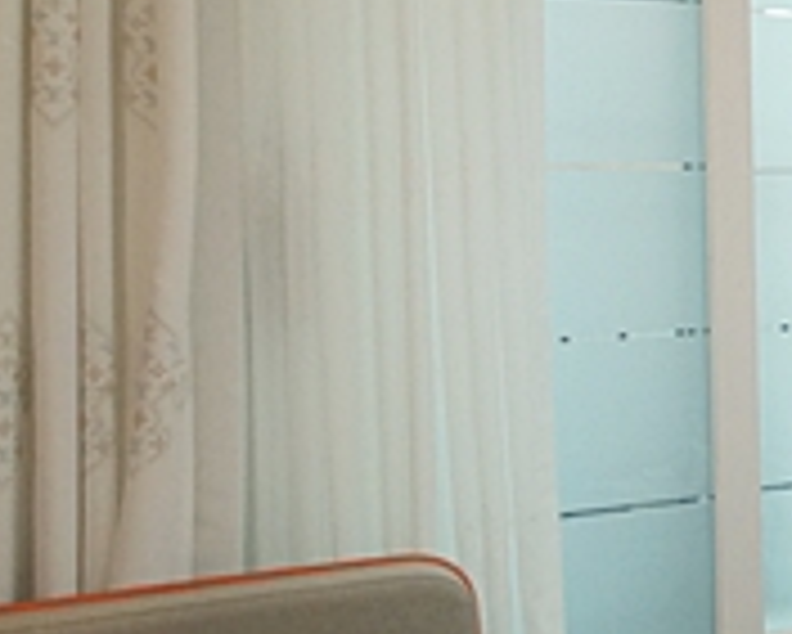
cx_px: 1516
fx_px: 1501
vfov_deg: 23.7
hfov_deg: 19.5
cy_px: 180
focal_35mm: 64
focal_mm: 10
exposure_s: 1/200
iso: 800
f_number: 4
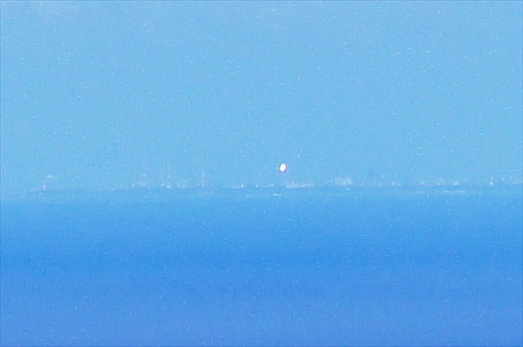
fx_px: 11968
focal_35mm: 825
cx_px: 262
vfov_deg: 1.7
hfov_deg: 2.5
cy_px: 174
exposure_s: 1/500
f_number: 9
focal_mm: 55
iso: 200
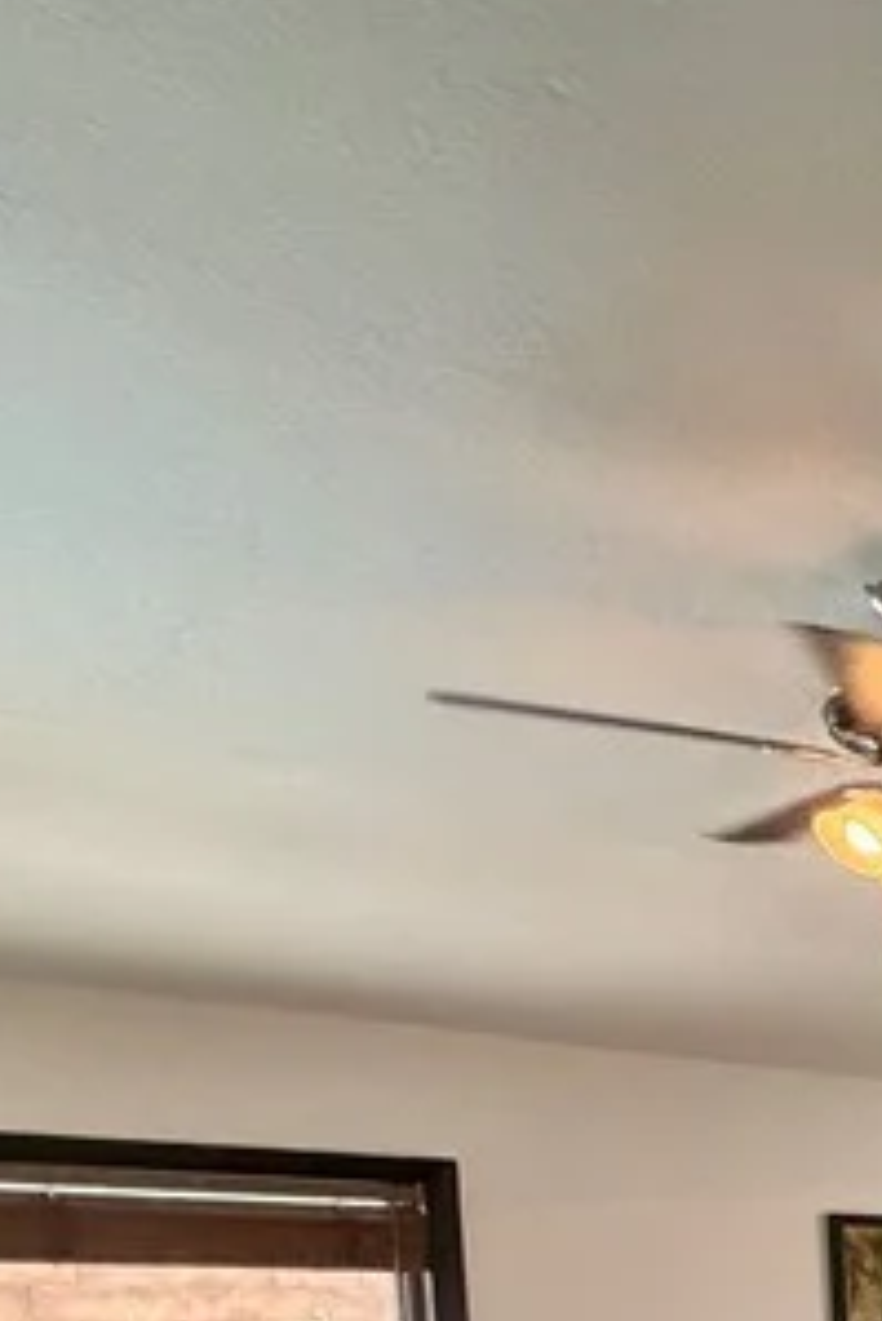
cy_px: 1463
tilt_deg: -3.4
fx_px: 1835
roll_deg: +1.3
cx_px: 1968
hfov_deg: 16.4
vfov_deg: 34.1
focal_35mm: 50
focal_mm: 2.22
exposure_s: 1/60
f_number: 2.2
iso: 320
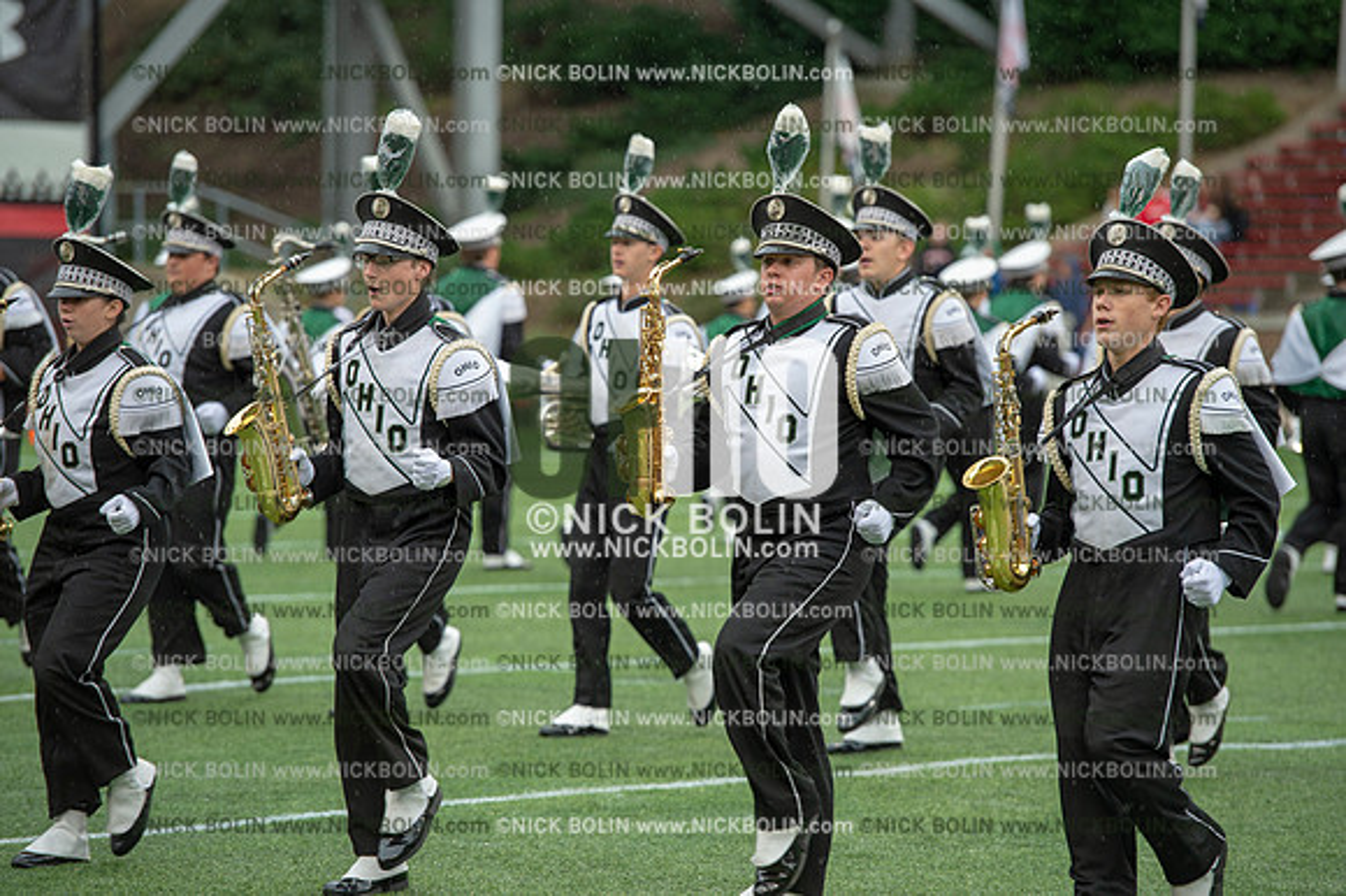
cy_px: 448
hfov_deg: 11.4
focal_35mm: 180
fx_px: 6726
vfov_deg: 7.6
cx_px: 673
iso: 400
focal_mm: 180
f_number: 4
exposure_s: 1/500
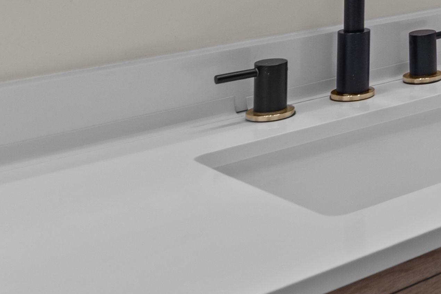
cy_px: -156
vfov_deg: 16.3
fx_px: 931
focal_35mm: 76
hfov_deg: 21.0
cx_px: 724
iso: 320
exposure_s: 1/20
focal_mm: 16
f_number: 7.1
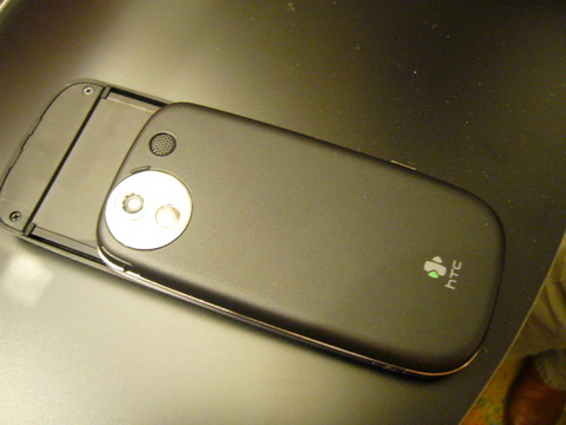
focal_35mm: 35
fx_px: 572
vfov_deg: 40.7
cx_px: 283
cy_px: 212
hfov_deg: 52.6
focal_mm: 5.8
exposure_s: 1/8
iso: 200
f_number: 2.8
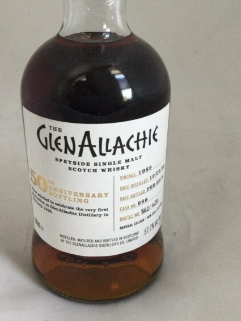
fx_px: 474
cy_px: 127
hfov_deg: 28.5
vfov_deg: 37.3
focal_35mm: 51
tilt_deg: -23.9
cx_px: 95
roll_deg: +1.6
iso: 64
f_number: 2.4
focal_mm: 3.3
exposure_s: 1/33
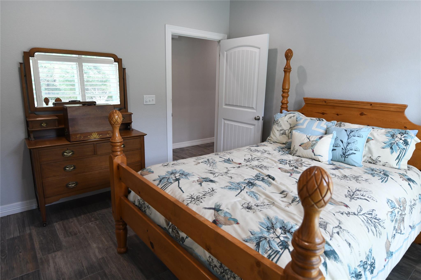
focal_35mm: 21
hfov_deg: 81.2
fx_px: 246
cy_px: 140
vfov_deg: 59.5
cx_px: 210
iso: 1000
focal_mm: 14
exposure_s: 1/160
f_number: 4
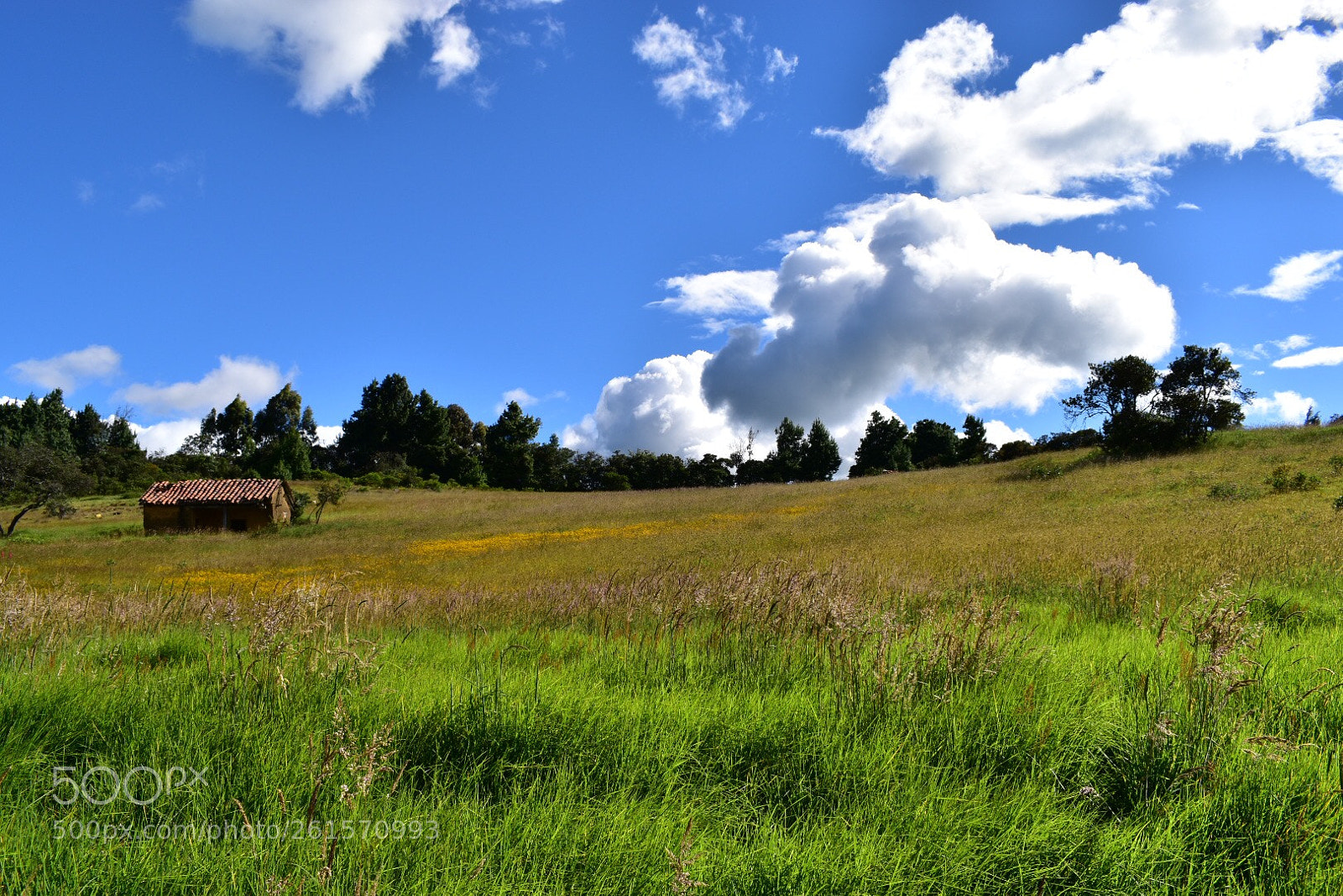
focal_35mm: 30
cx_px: 672
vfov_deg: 43.6
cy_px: 448
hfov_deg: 61.9
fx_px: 1119
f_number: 9
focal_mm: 20
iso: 100
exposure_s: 1/250
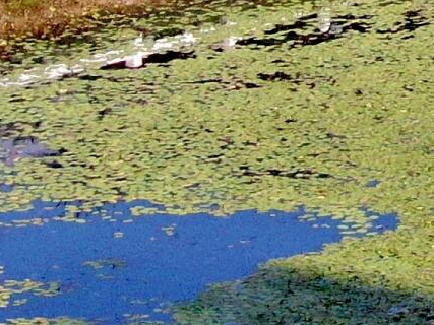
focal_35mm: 323
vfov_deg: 4.4
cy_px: -615
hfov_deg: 5.8
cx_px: 1181
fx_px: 4048
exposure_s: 1/20
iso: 200
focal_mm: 8.23
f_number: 3.7
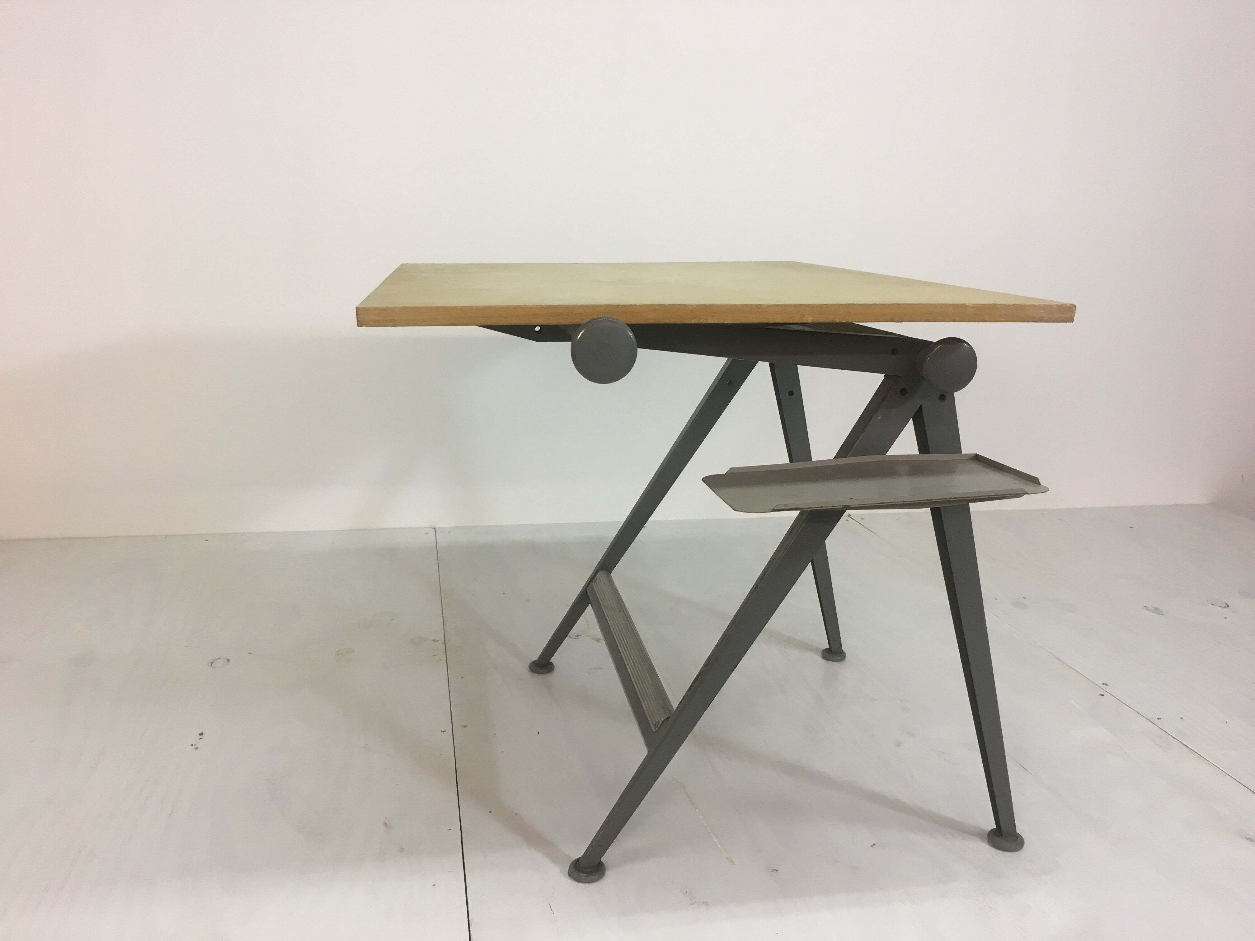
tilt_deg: -13.7
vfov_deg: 48.2
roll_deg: -1.2
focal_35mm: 29
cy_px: 470
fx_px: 1051
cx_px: 628
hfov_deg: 61.7
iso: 32
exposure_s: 1/33
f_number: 2.2
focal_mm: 4.15
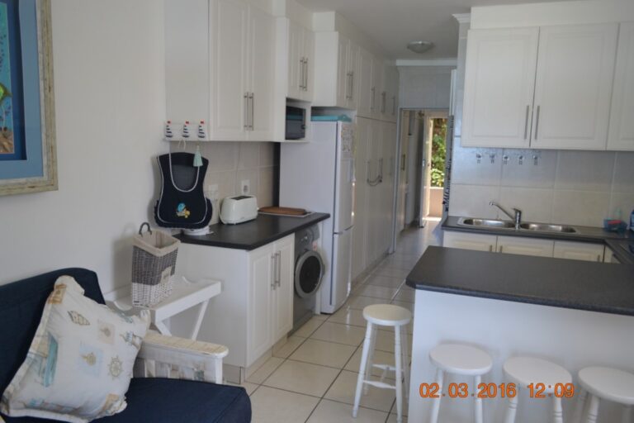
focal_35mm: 27
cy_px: 212
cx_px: 317
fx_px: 475
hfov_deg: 67.4
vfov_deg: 47.9
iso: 400
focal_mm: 18
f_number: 4
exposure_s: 1/60
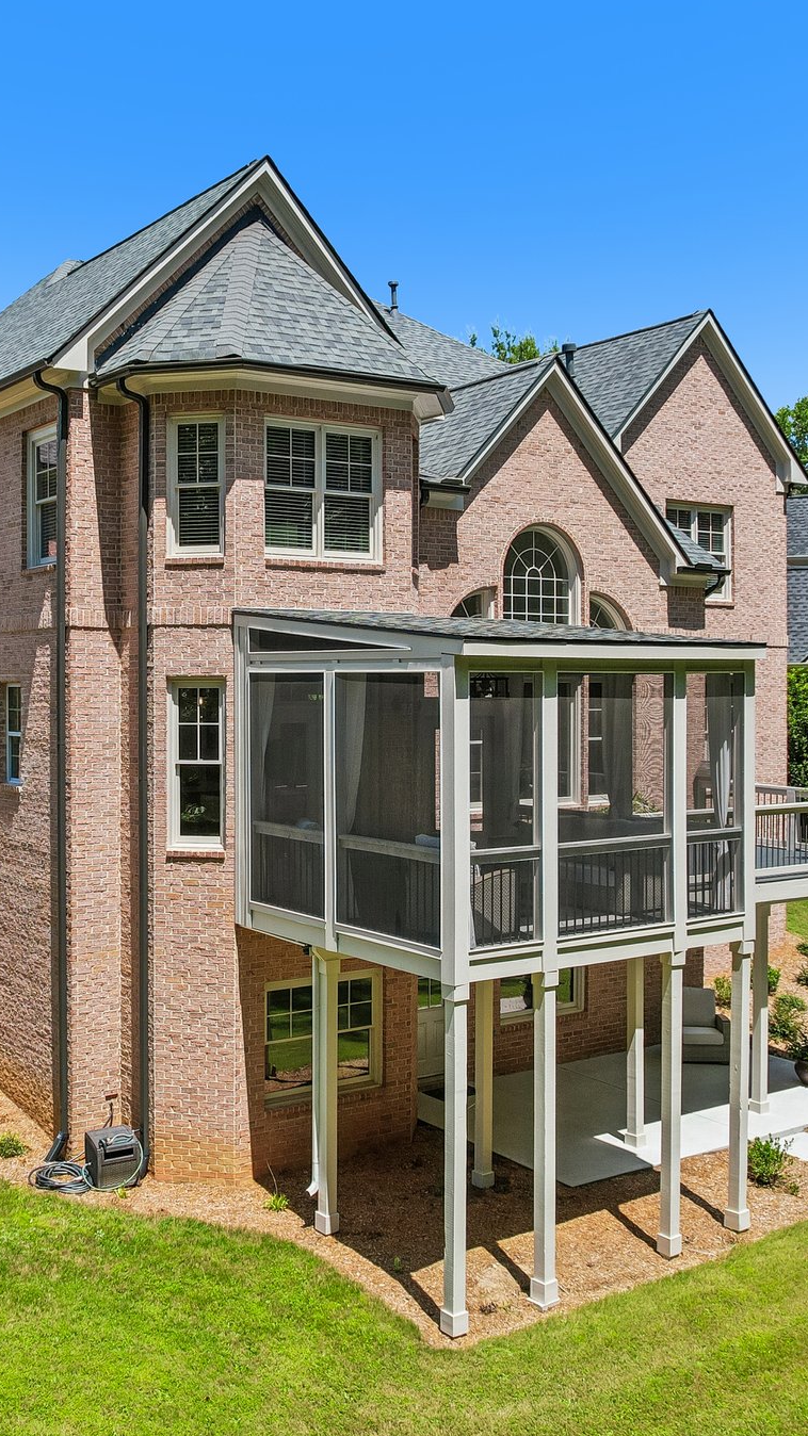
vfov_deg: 56.6
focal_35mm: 35
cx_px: 224
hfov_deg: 33.2
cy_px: 716
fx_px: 1333
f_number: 2.8
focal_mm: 8.4
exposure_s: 1/1500
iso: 100
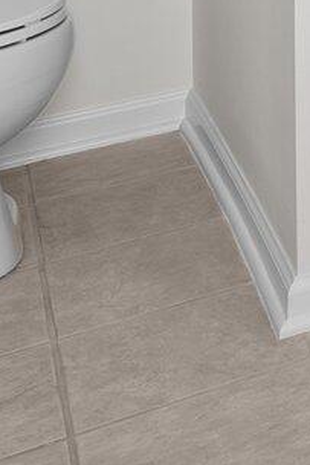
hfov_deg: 8.3
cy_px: -395
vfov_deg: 16.5
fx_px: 1303
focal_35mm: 101
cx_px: 1209
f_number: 7.1
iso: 200
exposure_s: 1/5
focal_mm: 15
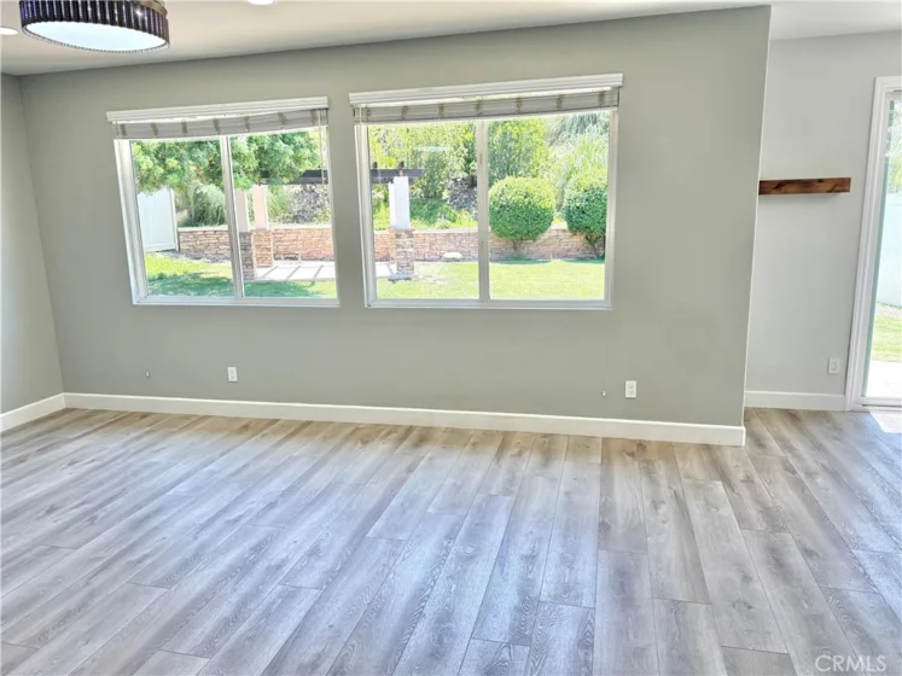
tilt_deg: -11.1
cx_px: 451
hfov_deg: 71.6
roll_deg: +1.8
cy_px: 338
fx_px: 625
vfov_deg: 56.8
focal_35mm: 24
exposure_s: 1/501
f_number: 1.78
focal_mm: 6.76
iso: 100
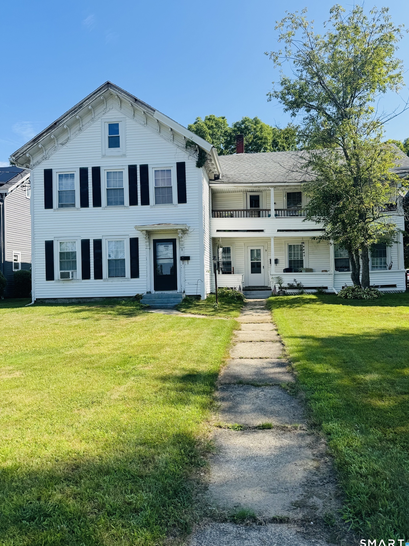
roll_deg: +1.0
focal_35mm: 25
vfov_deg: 69.4
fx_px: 394
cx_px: 213
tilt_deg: +1.7
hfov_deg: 54.9
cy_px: 268
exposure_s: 1/2506
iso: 80
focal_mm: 6.76
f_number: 1.78
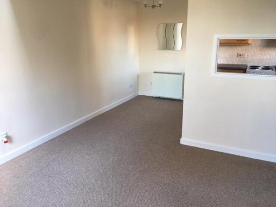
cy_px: 104
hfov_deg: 61.7
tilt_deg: -15.7
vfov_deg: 48.2
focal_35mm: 29
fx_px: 231
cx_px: 138
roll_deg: +0.2
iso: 125
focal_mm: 4.15
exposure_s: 1/33
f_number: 2.2
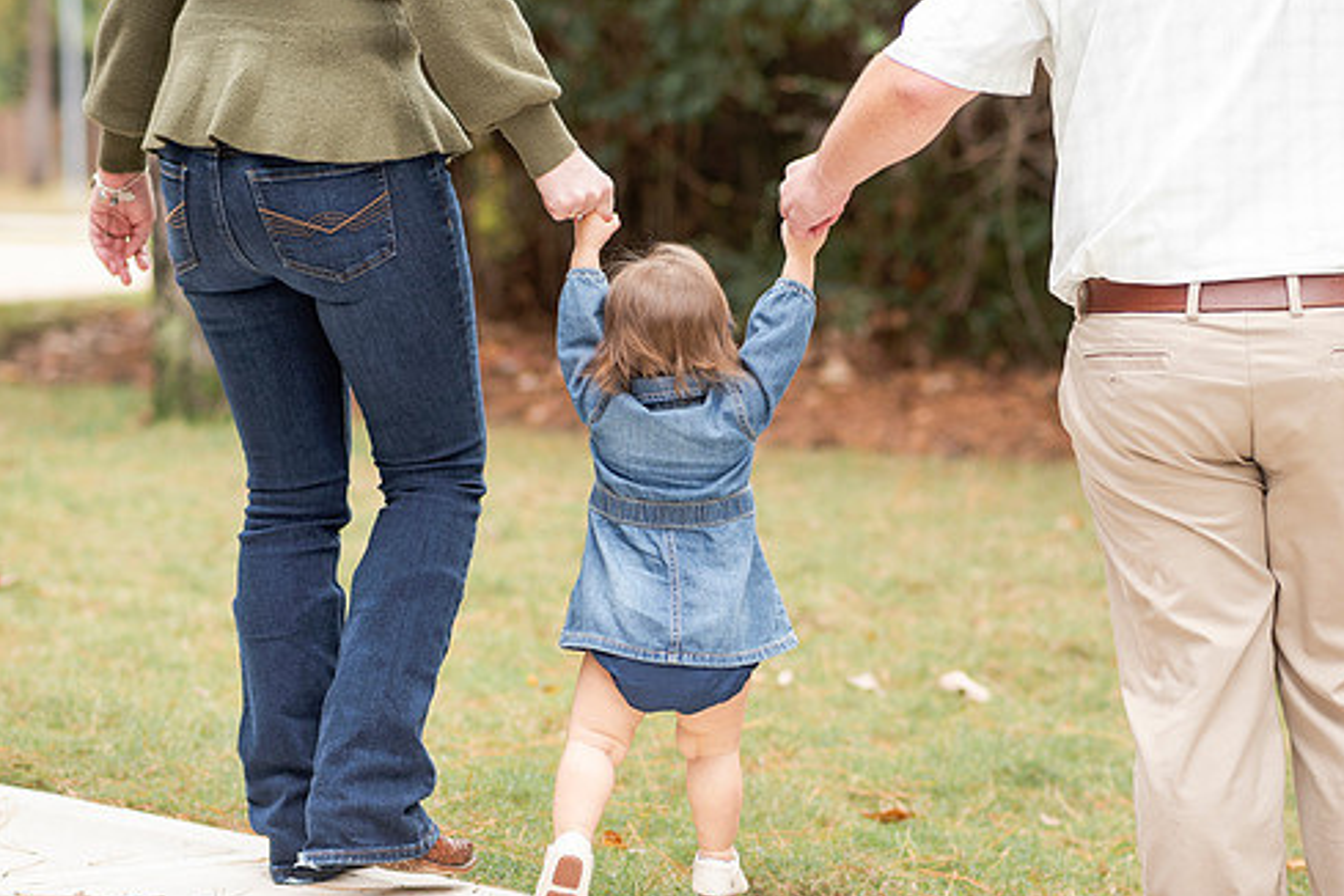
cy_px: 552
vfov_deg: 11.7
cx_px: 681
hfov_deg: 17.5
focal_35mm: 117
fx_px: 4368
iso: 320
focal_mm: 85
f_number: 2.5
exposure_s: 1/800
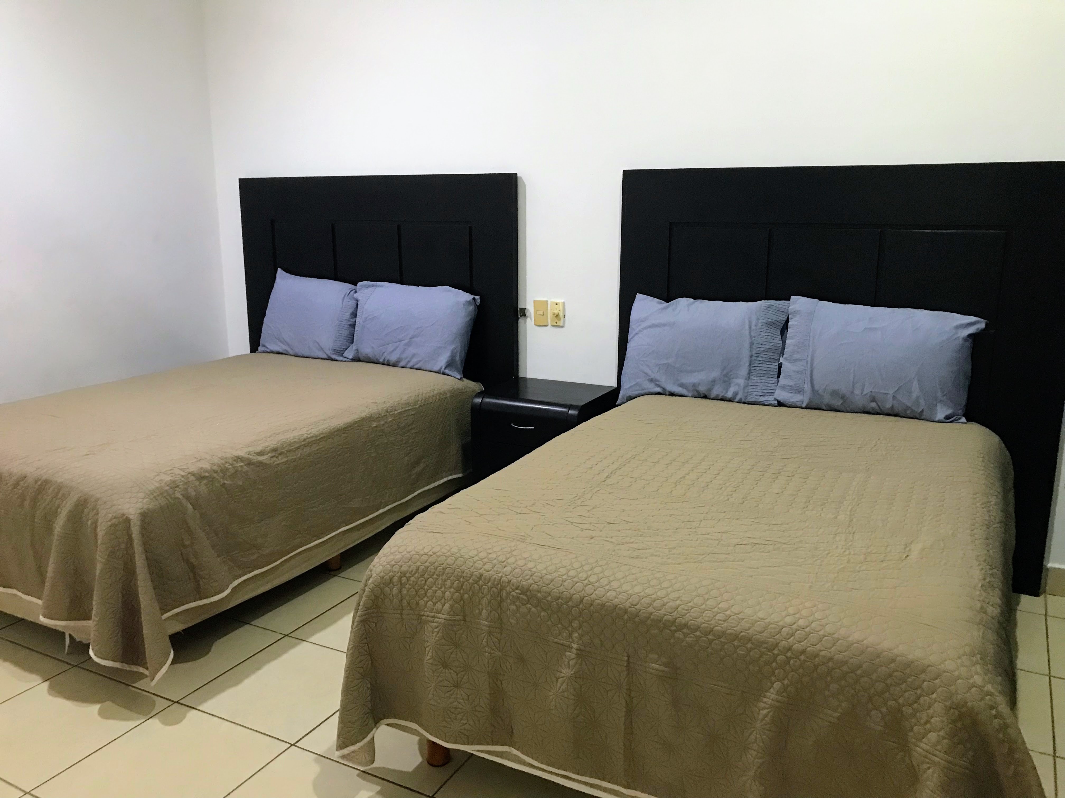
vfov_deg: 49.7
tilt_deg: -12.5
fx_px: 861
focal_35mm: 28
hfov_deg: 63.4
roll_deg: +0.5
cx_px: 532
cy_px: 399
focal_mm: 3.99
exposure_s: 1/12
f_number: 1.8
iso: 100
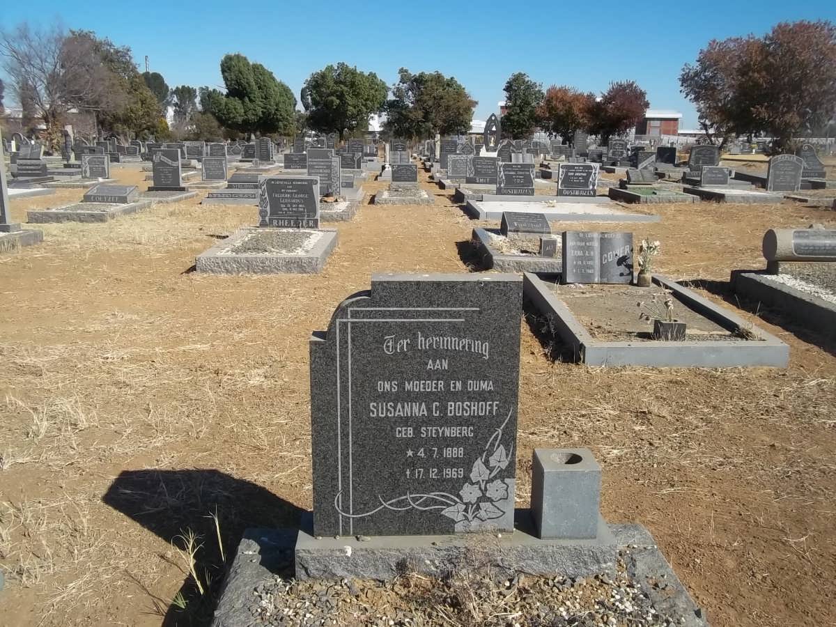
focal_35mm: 32
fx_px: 773
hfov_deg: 56.8
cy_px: 314
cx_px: 418
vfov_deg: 44.2
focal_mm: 5.7
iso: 80
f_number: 5.5
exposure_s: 1/500
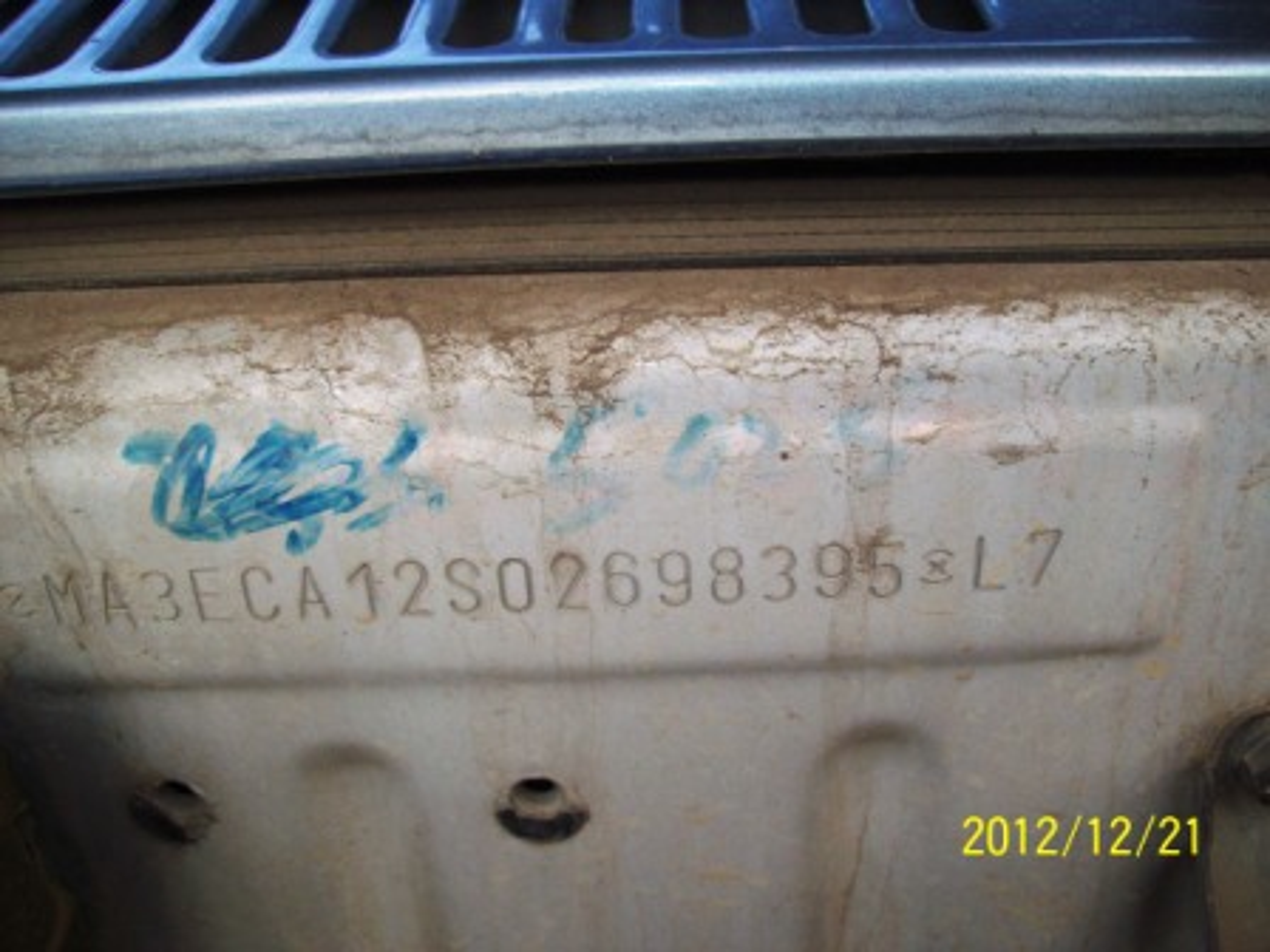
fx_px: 1321
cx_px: 635
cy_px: 476
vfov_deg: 39.7
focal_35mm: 36
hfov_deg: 51.4
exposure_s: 1/64
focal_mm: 6
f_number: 2.7
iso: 80
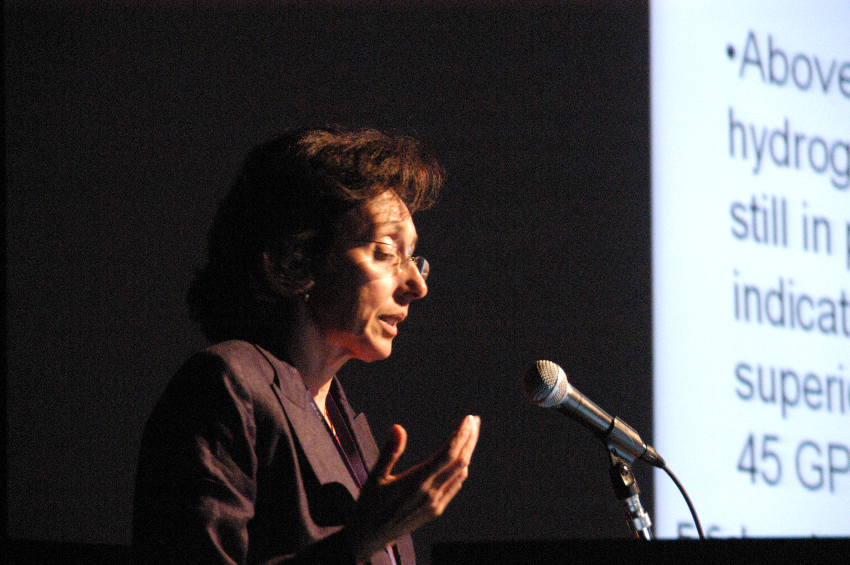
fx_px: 5308
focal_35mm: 225
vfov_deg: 6.1
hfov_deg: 9.2
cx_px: 425
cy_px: 282
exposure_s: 1/30
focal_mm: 150
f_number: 6.7
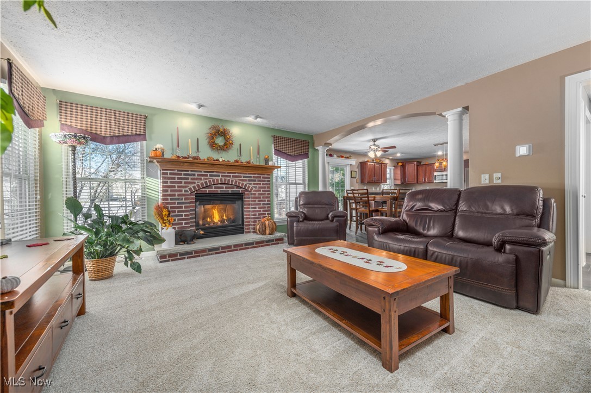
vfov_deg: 81.1
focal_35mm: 14
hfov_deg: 104.3
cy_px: 196
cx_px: 296
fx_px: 230
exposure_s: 1/60
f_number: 9
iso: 200
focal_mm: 14
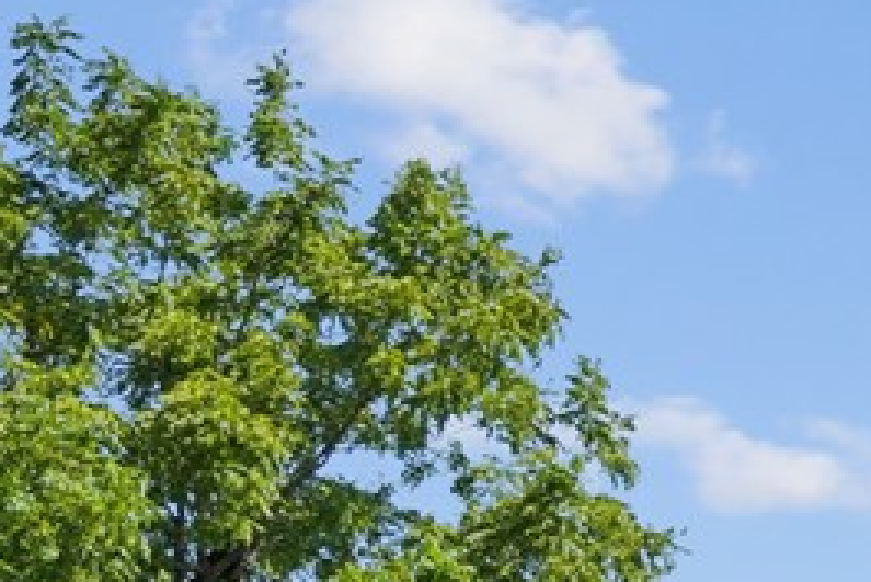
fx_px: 5422
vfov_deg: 5.9
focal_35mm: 224
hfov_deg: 8.0
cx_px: 2523
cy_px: 1373
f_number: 9
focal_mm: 35
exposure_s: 1/800
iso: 640
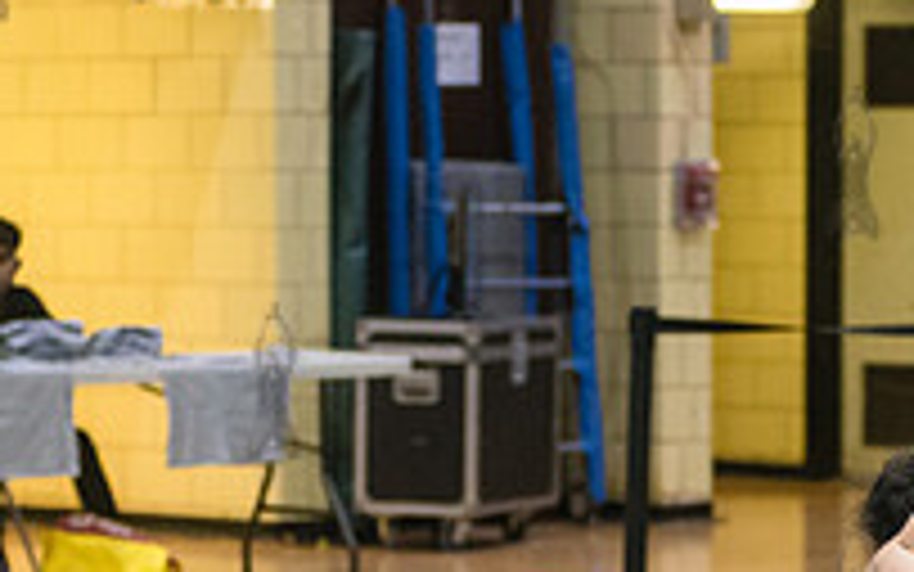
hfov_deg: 8.7
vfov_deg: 5.5
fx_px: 5980
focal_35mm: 240
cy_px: 597
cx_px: 851
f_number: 3.2
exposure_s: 1/500
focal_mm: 80
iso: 5000
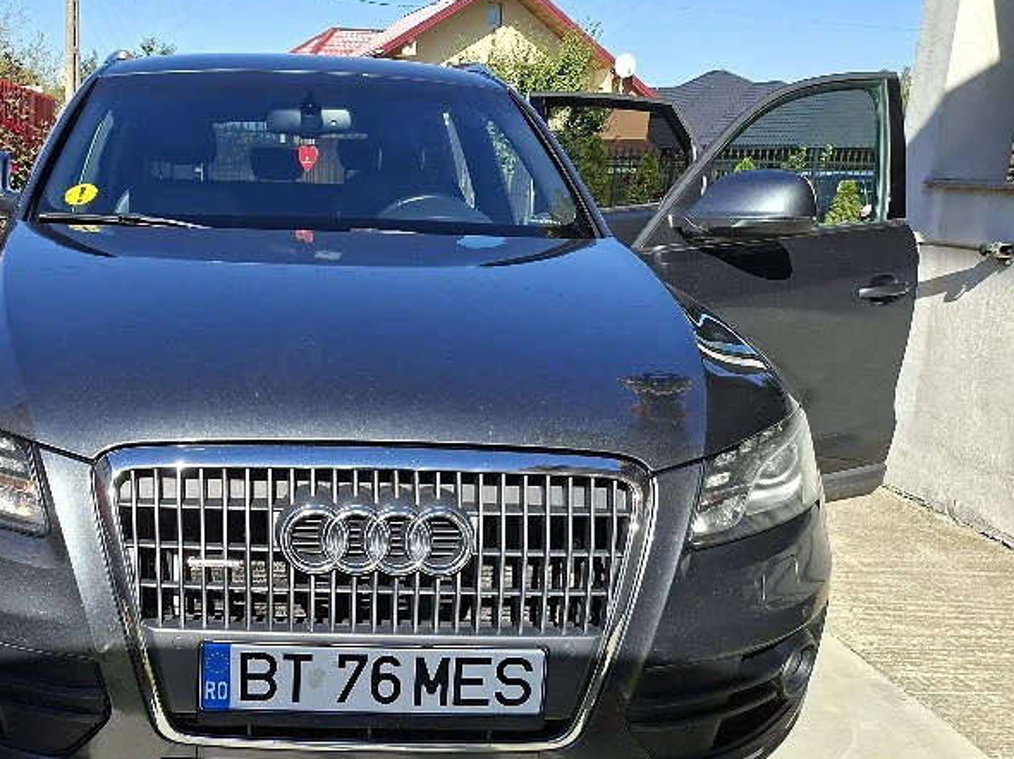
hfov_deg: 46.2
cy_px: 484
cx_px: 253
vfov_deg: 36.5
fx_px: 1142
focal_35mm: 39
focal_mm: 5.54
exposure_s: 1/1429
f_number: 1.8
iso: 50
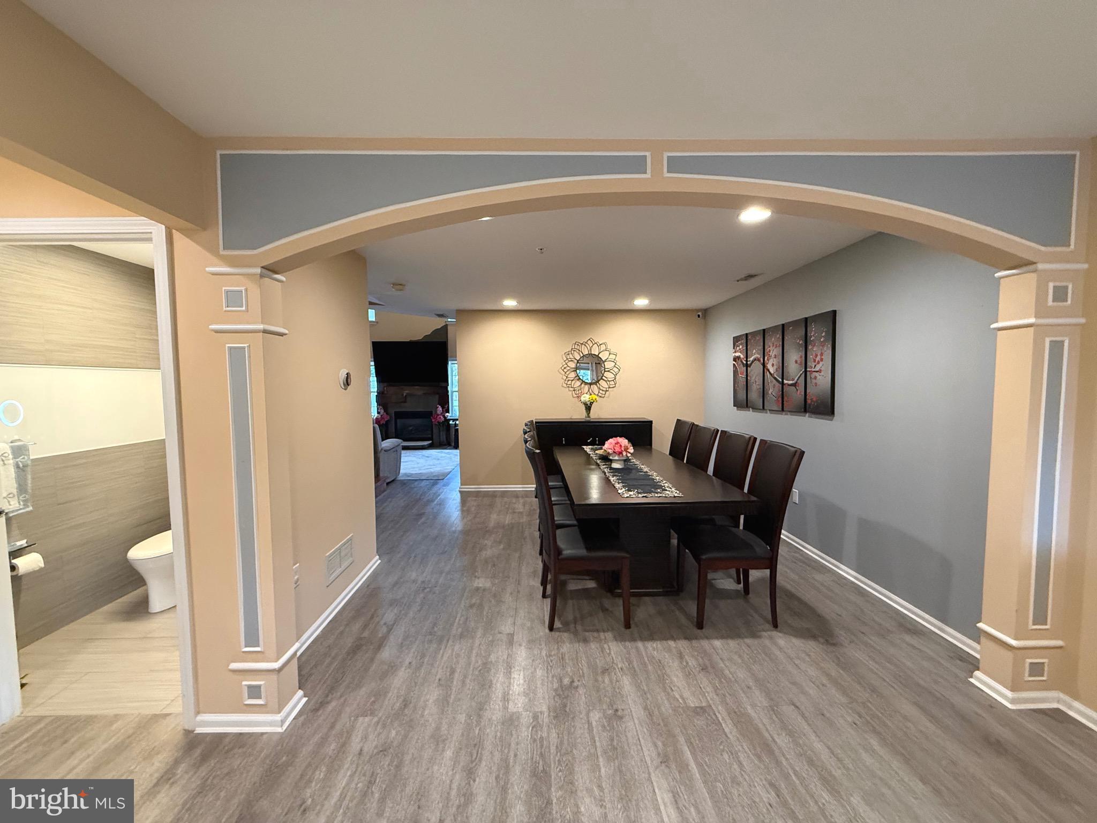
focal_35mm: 14
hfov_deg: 102.1
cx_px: 548
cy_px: 412
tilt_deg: -3.3
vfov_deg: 85.7
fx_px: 444
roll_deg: -0.1
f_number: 2.2
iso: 500
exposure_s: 1/60
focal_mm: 2.22
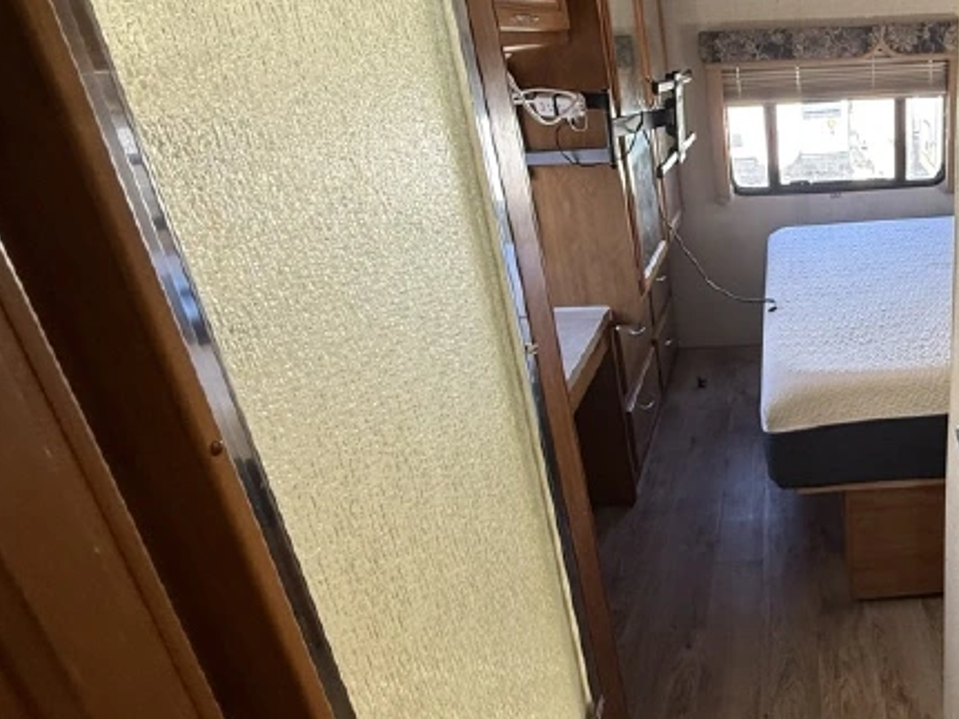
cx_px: 821
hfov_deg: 59.6
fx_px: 720
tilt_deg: -19.9
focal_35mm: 26
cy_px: 294
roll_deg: +3.6
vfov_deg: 52.7
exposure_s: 1/99
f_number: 2.2
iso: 160
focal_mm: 2.22
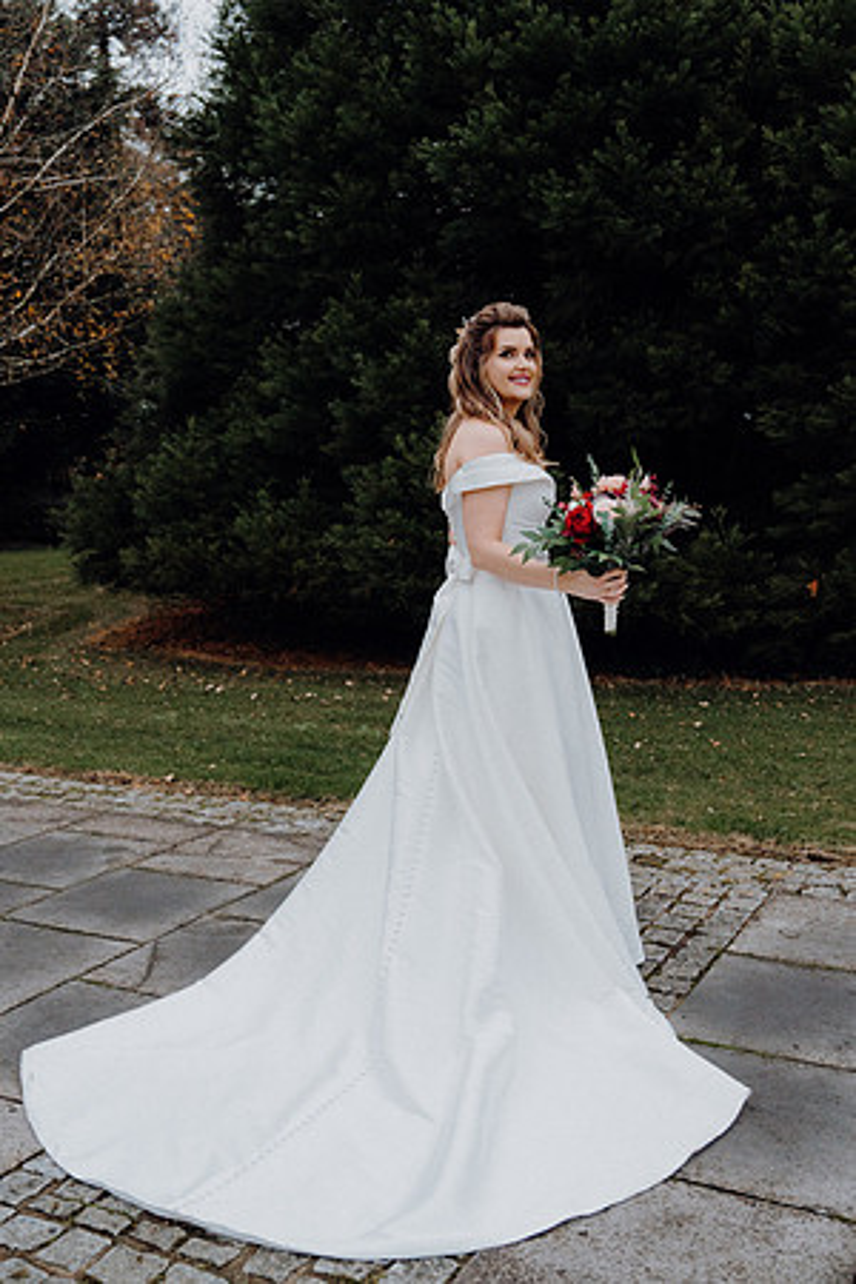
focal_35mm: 36
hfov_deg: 36.9
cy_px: 642
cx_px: 428
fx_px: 1284
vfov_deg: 53.1
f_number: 3.5
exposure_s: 1/200
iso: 4000
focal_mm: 36
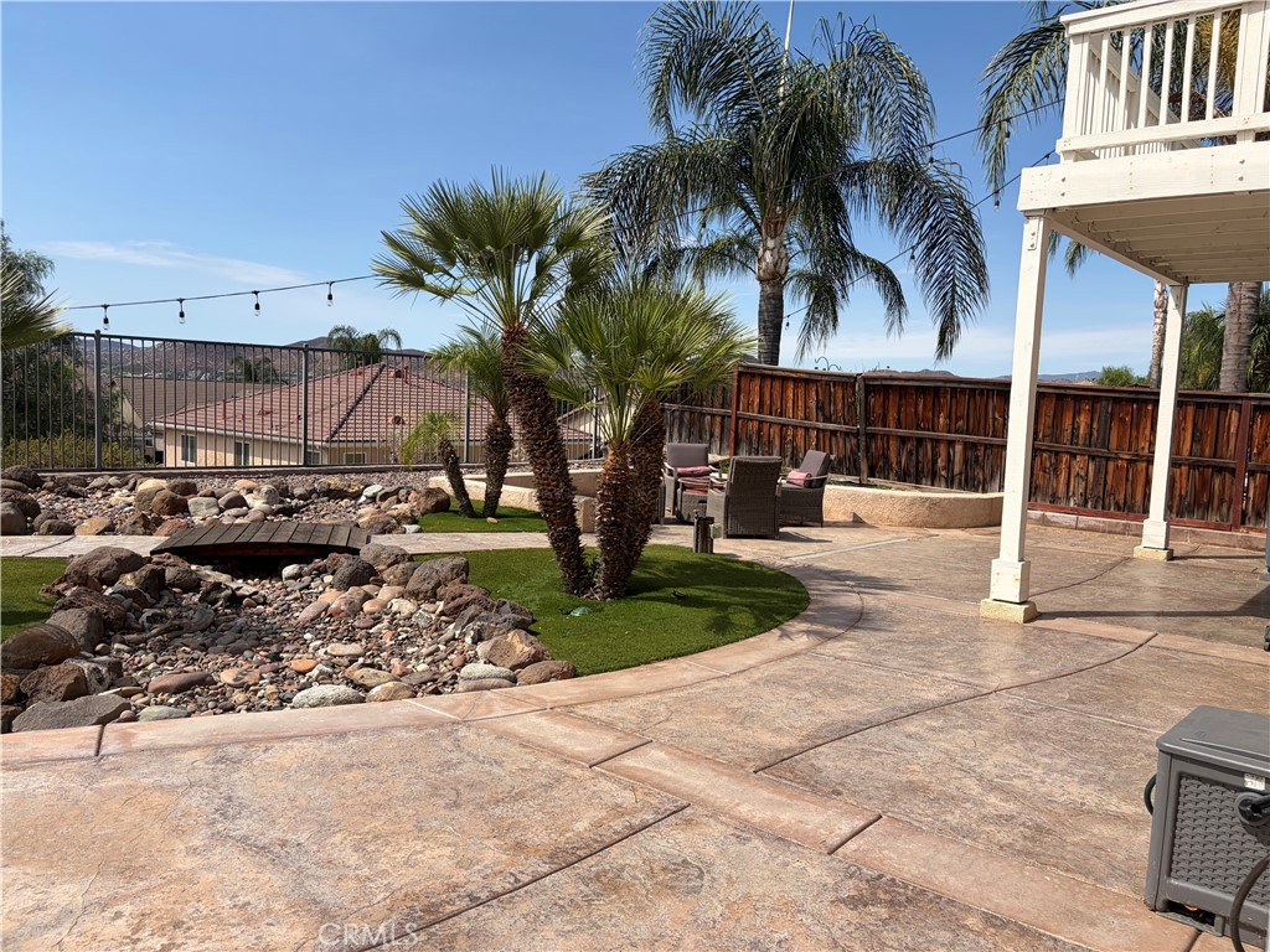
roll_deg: -1.8
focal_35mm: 26
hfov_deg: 67.3
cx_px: 635
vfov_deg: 53.1
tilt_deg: -4.8
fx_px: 954
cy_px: 476
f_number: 1.6
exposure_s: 1/4065
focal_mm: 5.96
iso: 50
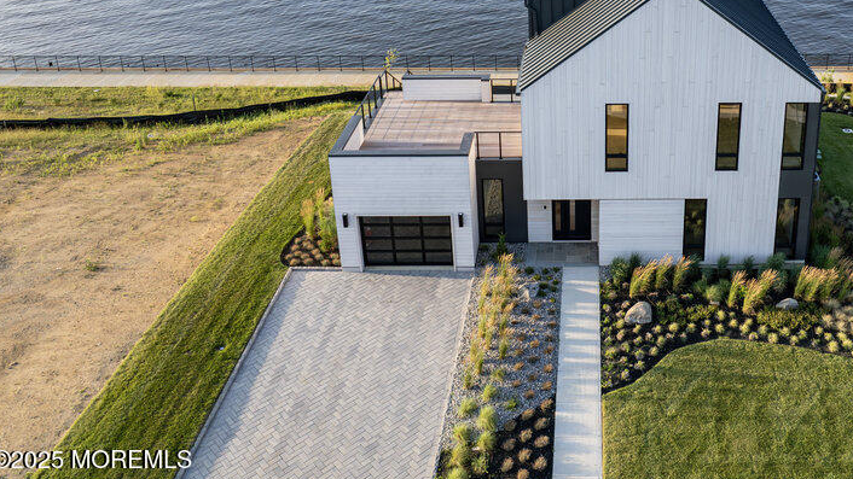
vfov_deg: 30.6
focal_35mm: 37
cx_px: 590
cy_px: 48
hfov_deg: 52.6
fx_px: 837
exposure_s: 1/800
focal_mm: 12.29
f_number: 2.8
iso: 170
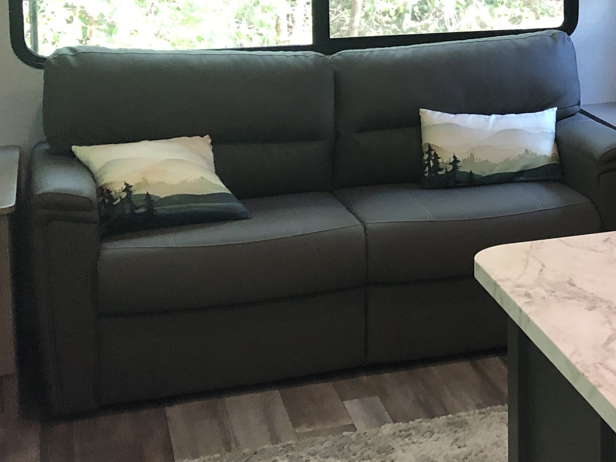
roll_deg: -2.7
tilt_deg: -8.1
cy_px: 25
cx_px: 810
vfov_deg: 17.9
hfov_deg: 21.7
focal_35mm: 81
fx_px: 1441
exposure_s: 1/15
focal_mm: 3.99
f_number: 1.8
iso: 80
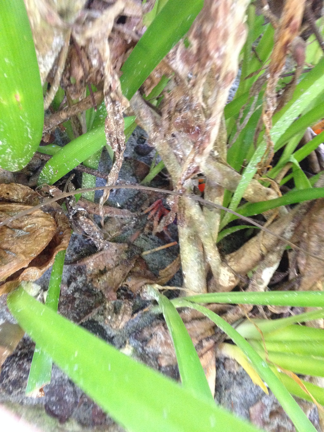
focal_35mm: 35
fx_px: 437
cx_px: 162
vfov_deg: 52.6
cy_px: 216
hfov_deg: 40.7
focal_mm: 4.28
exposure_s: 1/15
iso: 400
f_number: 2.4
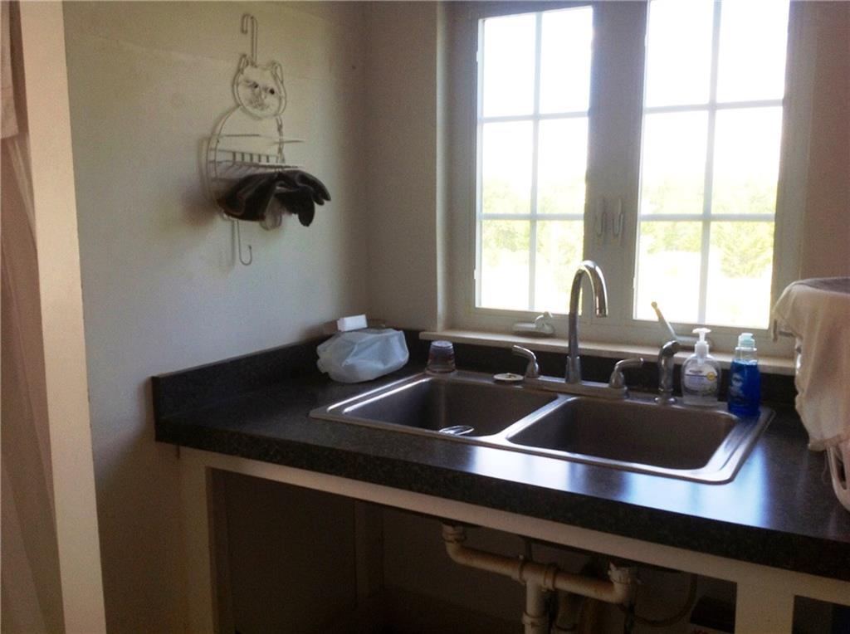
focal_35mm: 35
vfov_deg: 40.6
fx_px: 858
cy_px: 317
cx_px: 425
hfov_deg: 52.7
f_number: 2.4
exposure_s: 1/120
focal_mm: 4.28
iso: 100
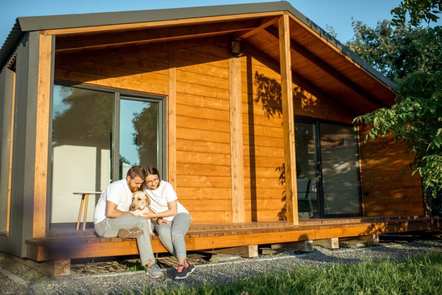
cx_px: 221
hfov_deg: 54.4
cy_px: 148
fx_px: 430
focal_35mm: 35
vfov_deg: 37.9
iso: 100
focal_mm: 35
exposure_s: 1/2000
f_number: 2
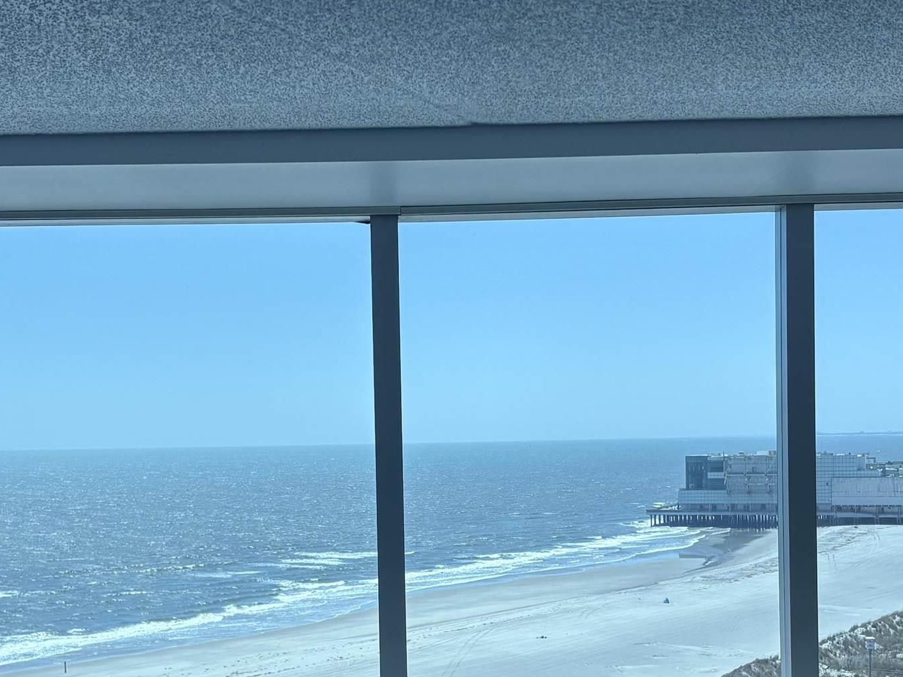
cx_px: 413
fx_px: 1539
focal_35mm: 59
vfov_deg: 24.6
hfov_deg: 32.7
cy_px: 483
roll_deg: +1.8
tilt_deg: -0.8
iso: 50
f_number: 1.6
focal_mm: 5.96
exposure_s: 1/1799
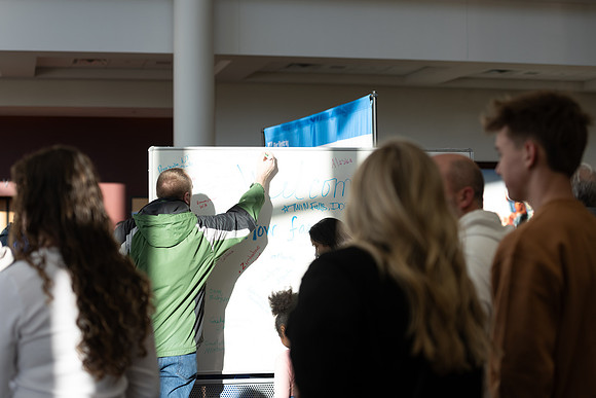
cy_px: 175
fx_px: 1339
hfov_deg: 25.1
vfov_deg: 16.9
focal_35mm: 81
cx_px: 256
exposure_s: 1/640
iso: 125
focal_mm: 70
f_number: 2.8
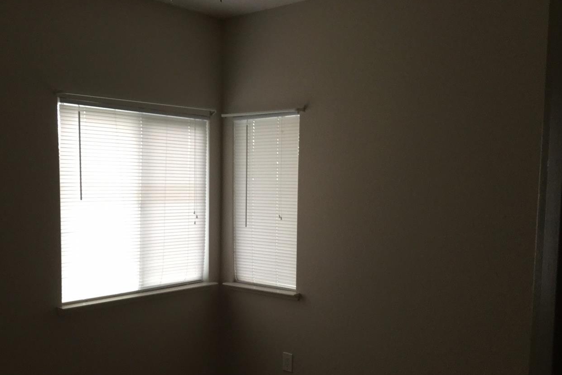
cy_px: 244
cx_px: 245
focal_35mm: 39
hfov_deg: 49.4
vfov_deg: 33.9
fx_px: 609
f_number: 2.4
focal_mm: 3.3
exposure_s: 1/30
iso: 80
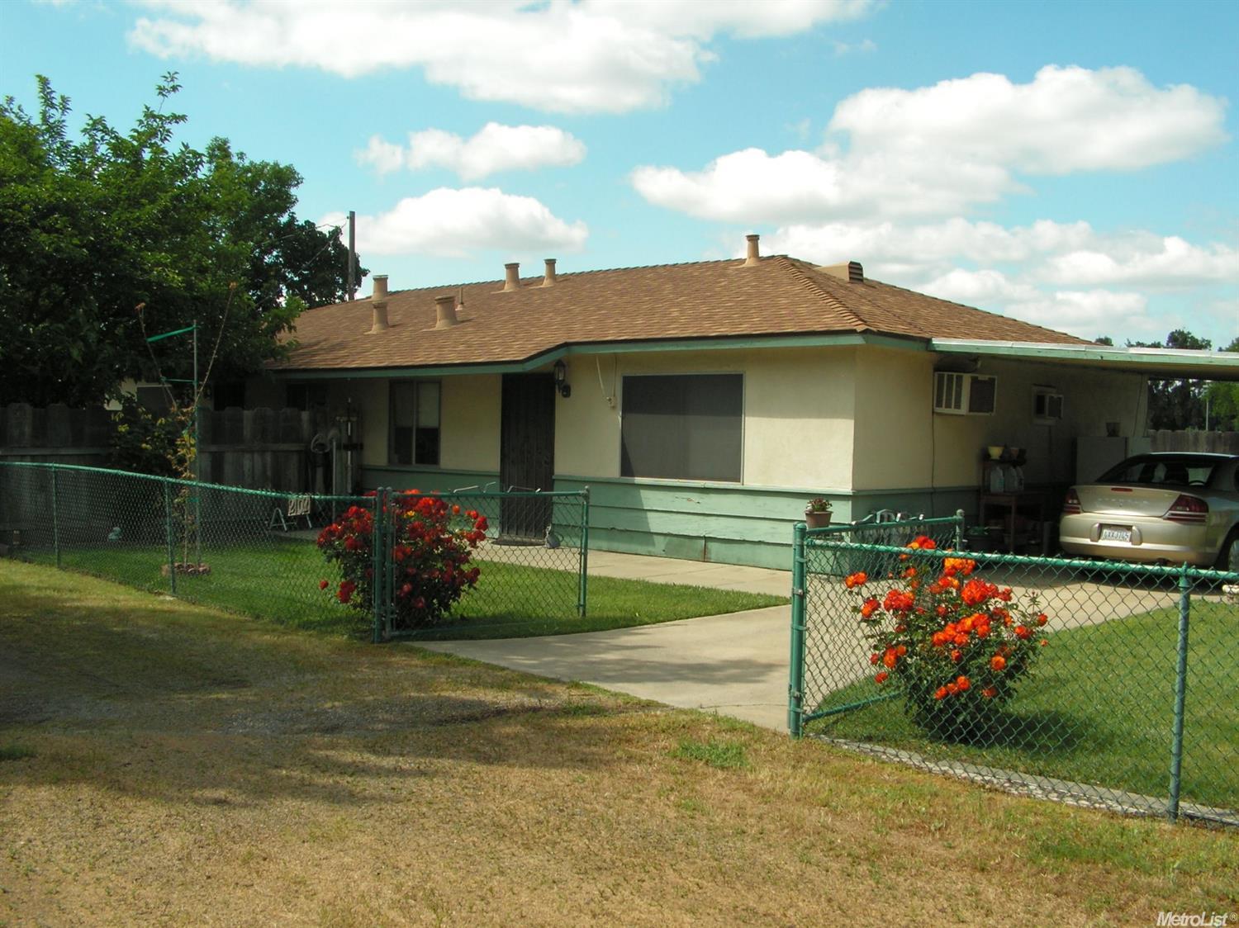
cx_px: 620
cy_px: 464
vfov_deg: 39.6
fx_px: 1288
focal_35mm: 36
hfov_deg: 51.4
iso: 50
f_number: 4.8
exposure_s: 1/250
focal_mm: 6
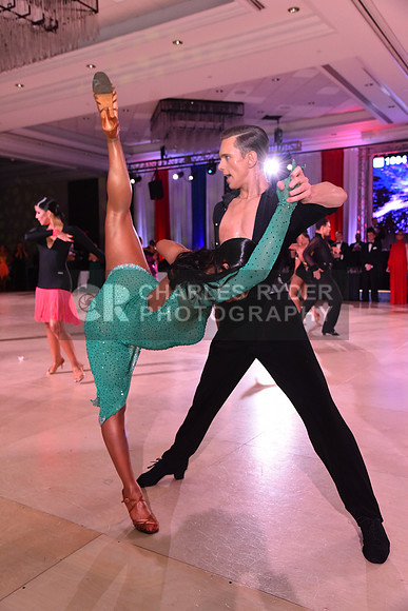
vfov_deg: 58.7
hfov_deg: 41.1
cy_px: 306
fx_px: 544
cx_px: 204
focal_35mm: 32
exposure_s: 1/320
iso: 2500
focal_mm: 32
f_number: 5.6
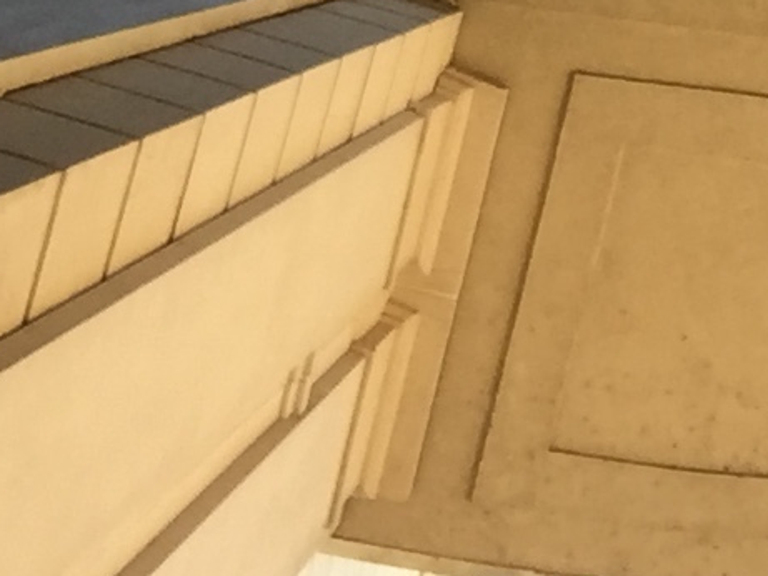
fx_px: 1909
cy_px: -17
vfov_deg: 16.8
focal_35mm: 86
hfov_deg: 21.8
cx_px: 806
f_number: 2.2
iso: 32
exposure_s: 1/575
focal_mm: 2.65
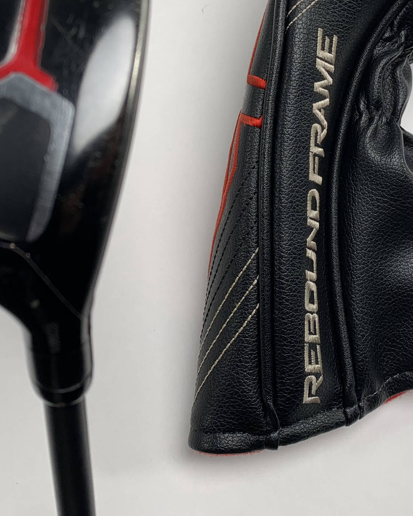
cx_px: 163
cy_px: 123
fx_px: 840
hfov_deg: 27.5
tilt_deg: -69.1
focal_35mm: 55
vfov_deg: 33.4
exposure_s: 1/154
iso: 25
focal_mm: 4.25
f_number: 1.8
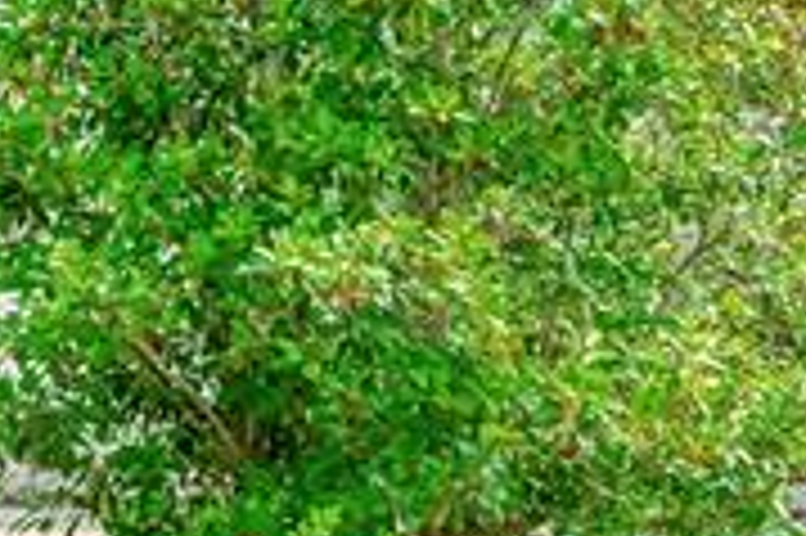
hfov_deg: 16.7
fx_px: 2684
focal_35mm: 120
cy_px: -239
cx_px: 18
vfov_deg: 11.0
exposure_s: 1/400
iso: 100
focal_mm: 14
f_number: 5.6
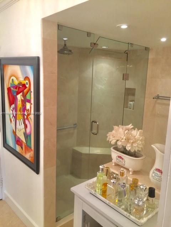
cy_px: 114
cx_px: 86
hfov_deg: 48.2
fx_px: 191
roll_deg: -2.6
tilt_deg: -8.8
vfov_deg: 61.7
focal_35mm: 29
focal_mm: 4.15
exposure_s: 1/30
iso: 40
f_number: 2.2
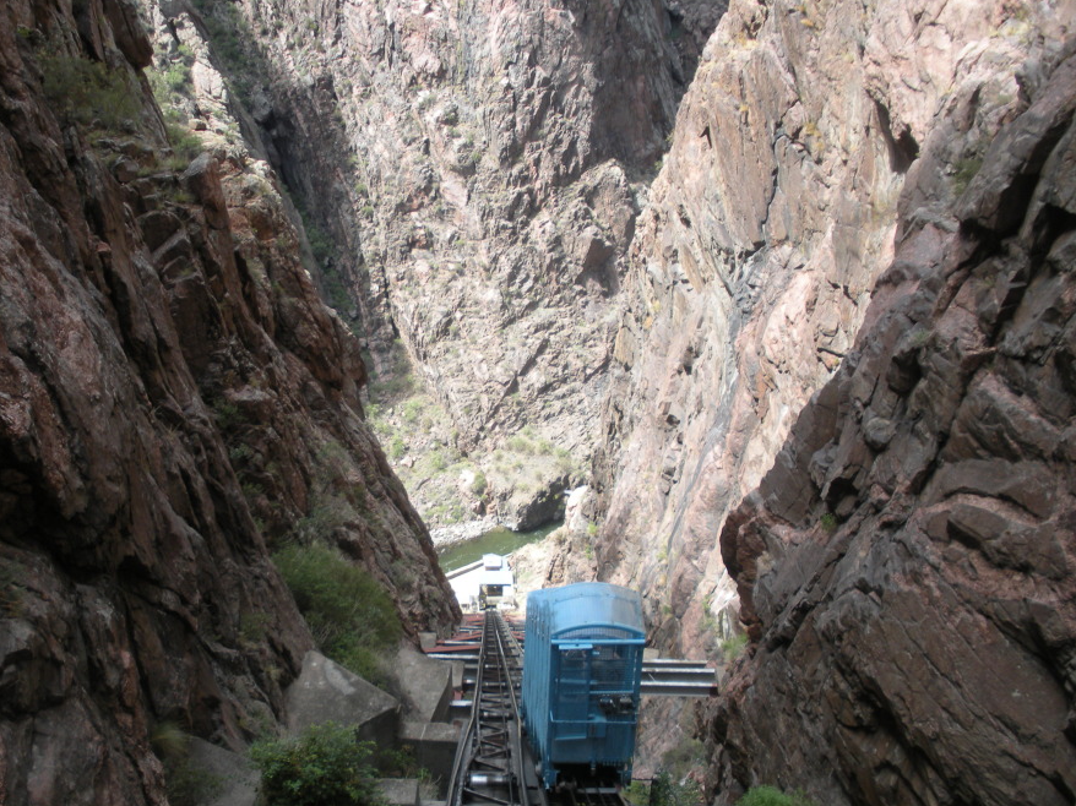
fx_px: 1305
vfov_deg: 34.3
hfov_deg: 44.8
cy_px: 464
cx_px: 488
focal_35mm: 42
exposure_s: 1/144
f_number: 3.5
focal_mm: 6.3
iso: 64
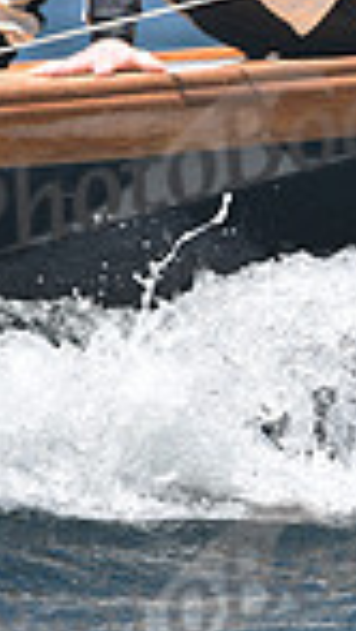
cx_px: 776
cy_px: -131
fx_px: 27694
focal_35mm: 1655
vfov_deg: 1.3
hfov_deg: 0.7
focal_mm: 400
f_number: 5
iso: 250
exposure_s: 1/1250
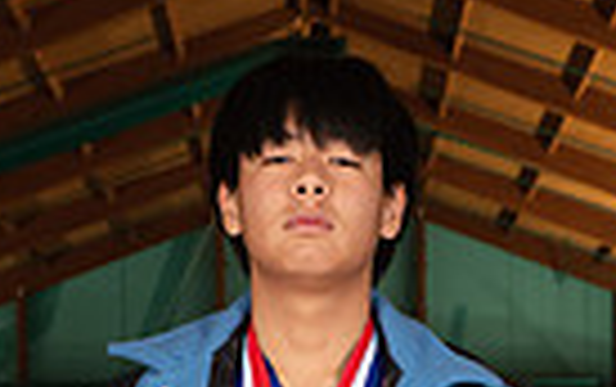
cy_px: 914
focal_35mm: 154
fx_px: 2589
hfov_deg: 13.6
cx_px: 351
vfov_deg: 7.9
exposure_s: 1/250
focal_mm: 46
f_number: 7.1
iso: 800
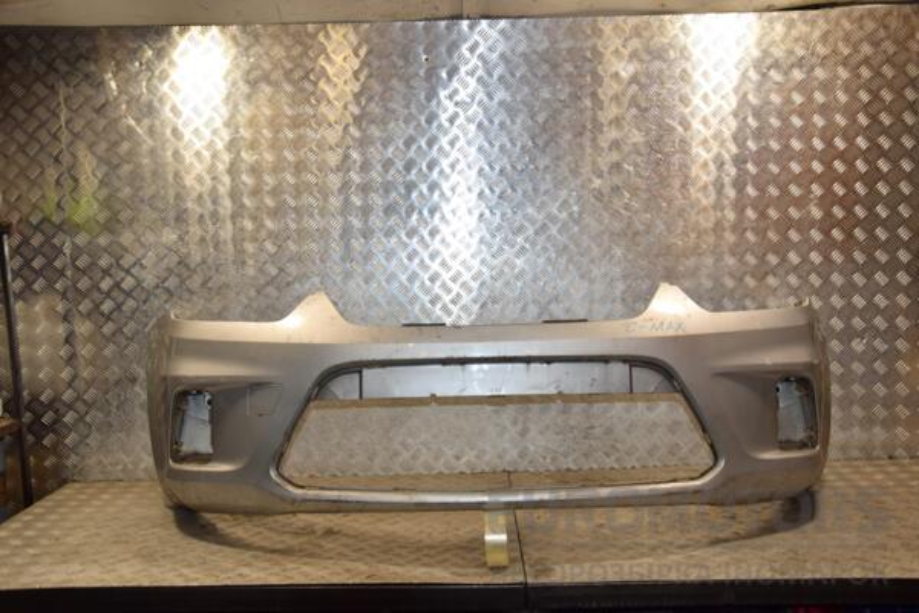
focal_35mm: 38
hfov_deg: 51.3
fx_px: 957
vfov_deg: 35.5
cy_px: 306
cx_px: 460
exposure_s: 1/200
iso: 800
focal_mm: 25
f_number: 6.3
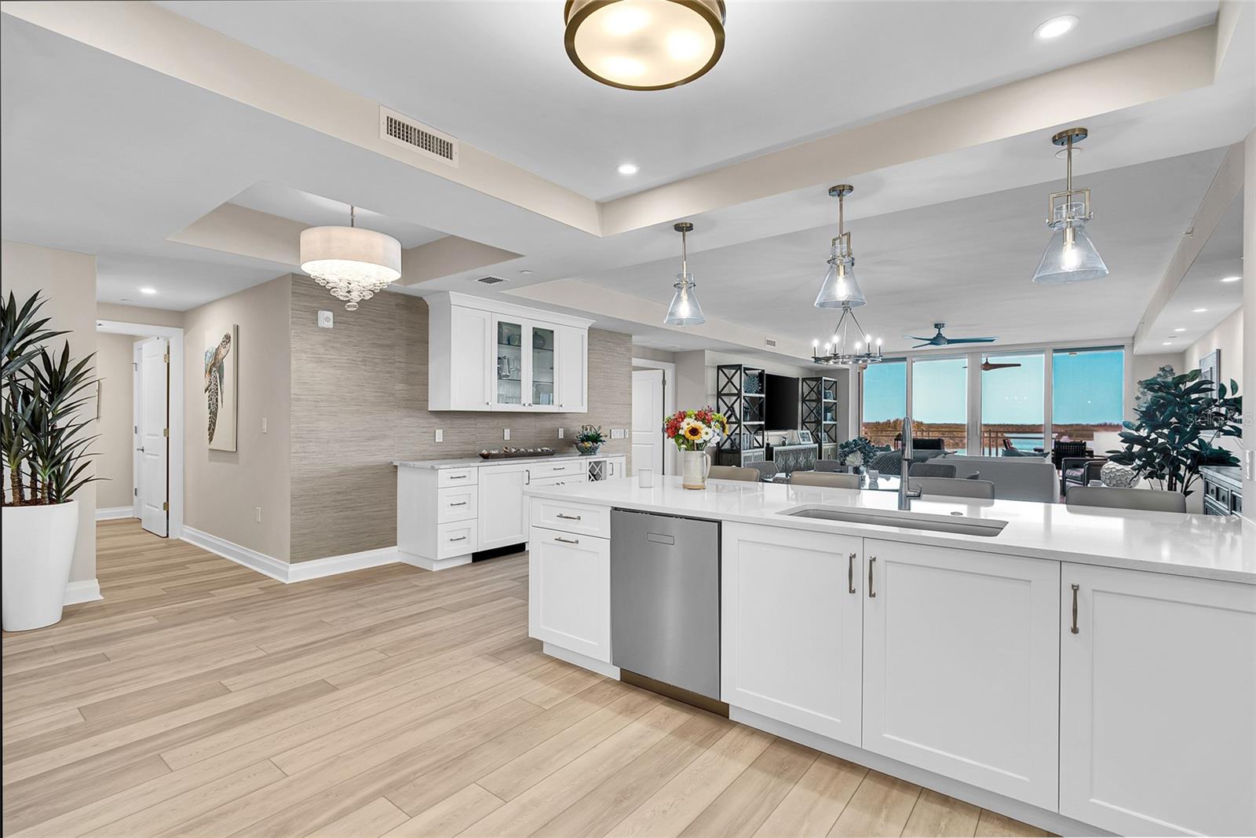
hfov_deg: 96.7
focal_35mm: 16
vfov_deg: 73.8
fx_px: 558
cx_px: 628
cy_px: 419
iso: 200
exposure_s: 1/13
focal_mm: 16
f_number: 9
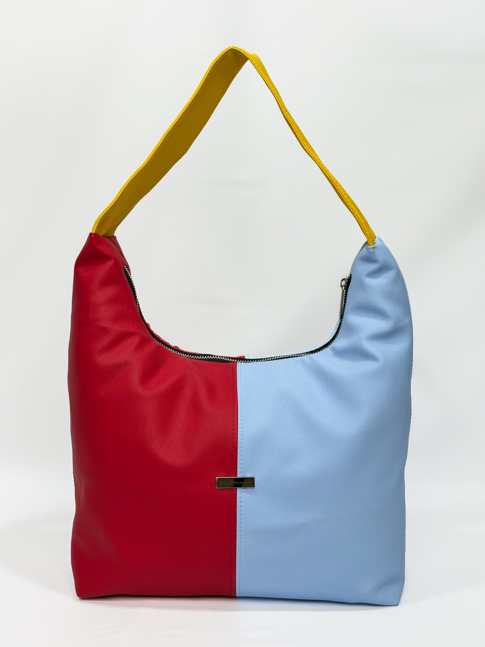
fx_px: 897
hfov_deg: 30.3
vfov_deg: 39.7
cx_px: 242
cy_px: 324
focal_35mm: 48
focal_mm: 6.86
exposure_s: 1/120
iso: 80
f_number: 1.8
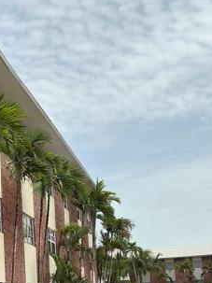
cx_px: -5
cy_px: 251
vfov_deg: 27.2
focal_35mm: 69
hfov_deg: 20.5
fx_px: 564
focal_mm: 3
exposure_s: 1/1730
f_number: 1.8
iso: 25
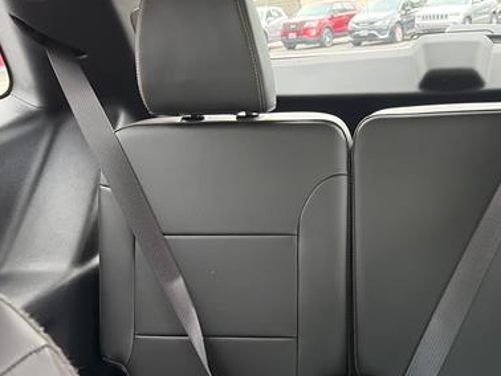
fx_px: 637
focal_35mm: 44
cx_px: 387
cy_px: 259
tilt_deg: -22.7
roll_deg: +4.9
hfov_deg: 41.4
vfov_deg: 32.6
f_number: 1.6
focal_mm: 5.96
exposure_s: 1/60
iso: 500
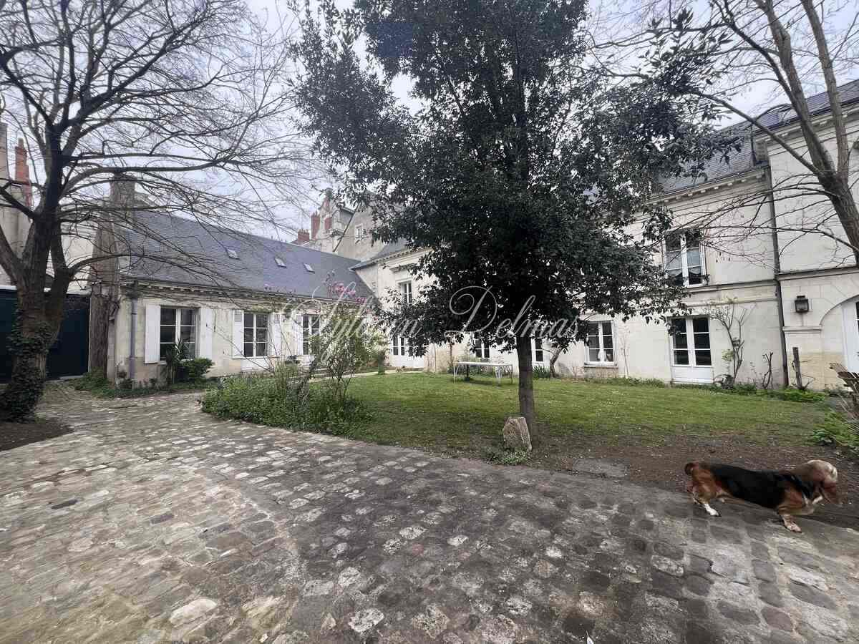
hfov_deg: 106.2
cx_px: 430
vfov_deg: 89.9
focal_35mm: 13
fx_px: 323
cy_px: 322
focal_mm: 1.57
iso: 32
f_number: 1.8
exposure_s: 1/523
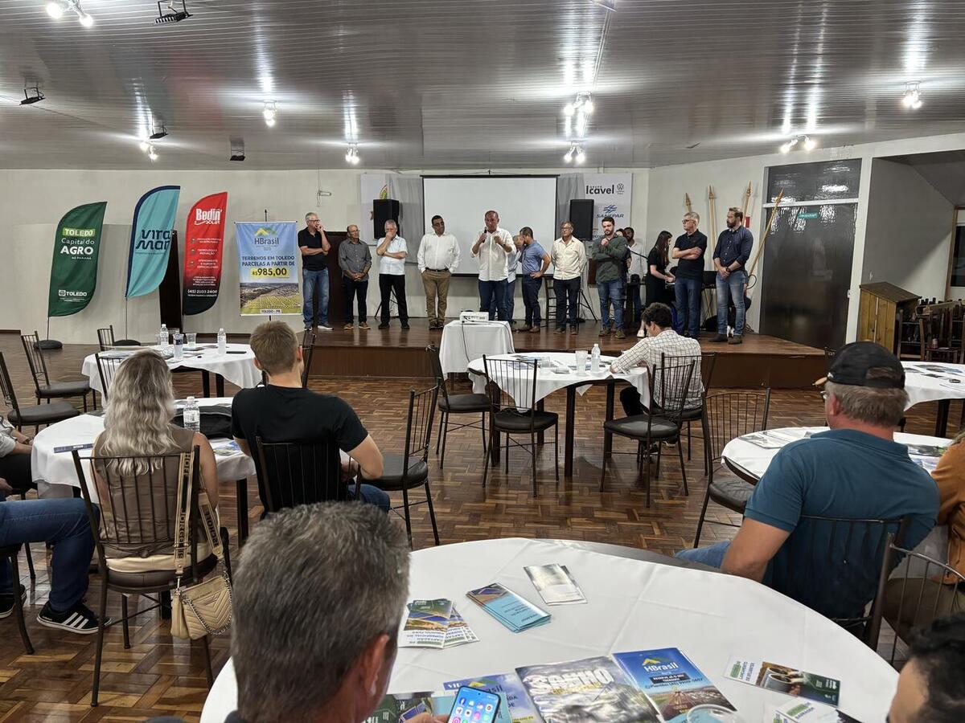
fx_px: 725
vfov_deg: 53.1
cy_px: 362
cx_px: 482
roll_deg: -0.3
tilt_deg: -9.4
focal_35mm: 26
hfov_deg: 67.3
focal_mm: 5.96
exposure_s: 1/60
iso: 250
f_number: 1.6
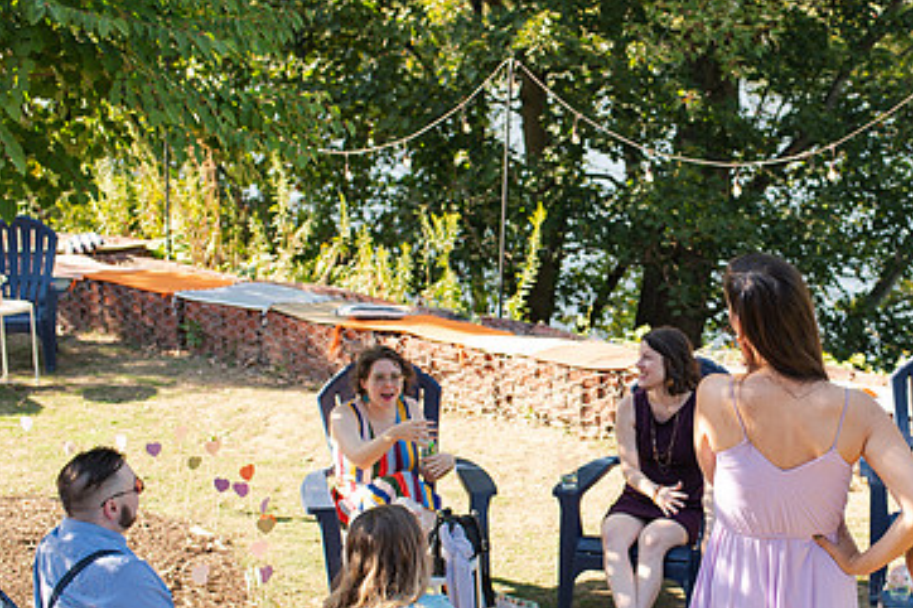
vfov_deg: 24.1
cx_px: 706
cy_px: 389
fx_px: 1420
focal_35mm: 56
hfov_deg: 34.7
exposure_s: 1/800
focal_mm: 35
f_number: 3.5
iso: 280
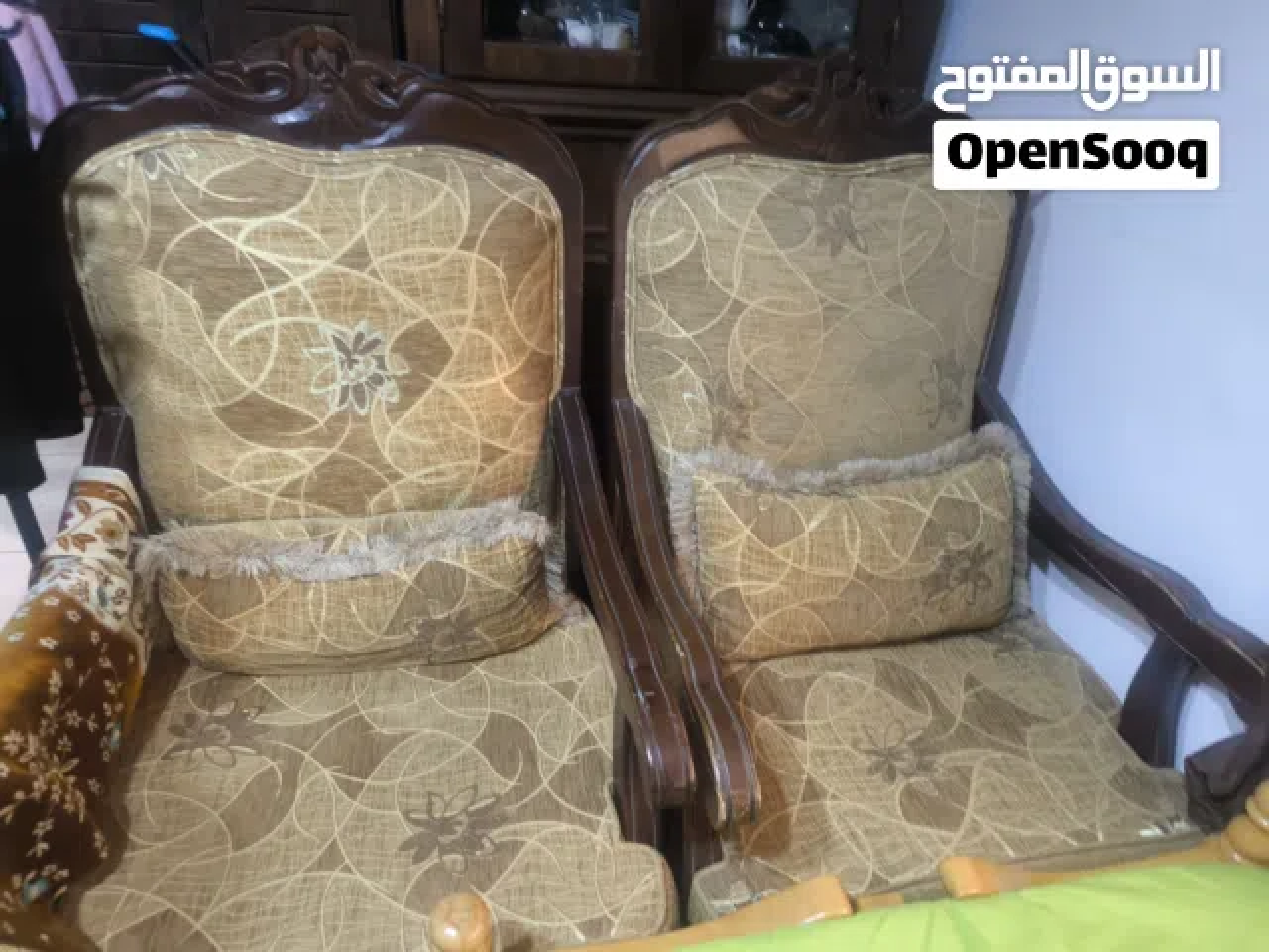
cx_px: 634
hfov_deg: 71.6
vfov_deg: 56.8
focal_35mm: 24
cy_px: 476
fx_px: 880
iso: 2500
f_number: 1.9
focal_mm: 6.92
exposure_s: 1/50
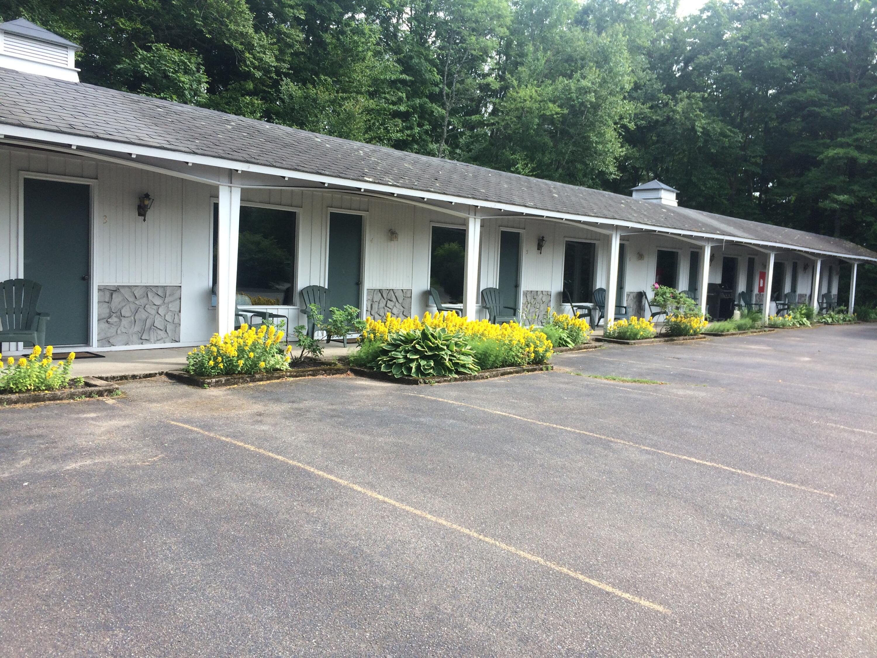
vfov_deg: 48.2
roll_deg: -0.7
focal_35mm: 29
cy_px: 329
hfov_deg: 61.7
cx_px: 438
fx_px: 735
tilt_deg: -3.4
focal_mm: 4.15
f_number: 2.2
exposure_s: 1/562
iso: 32
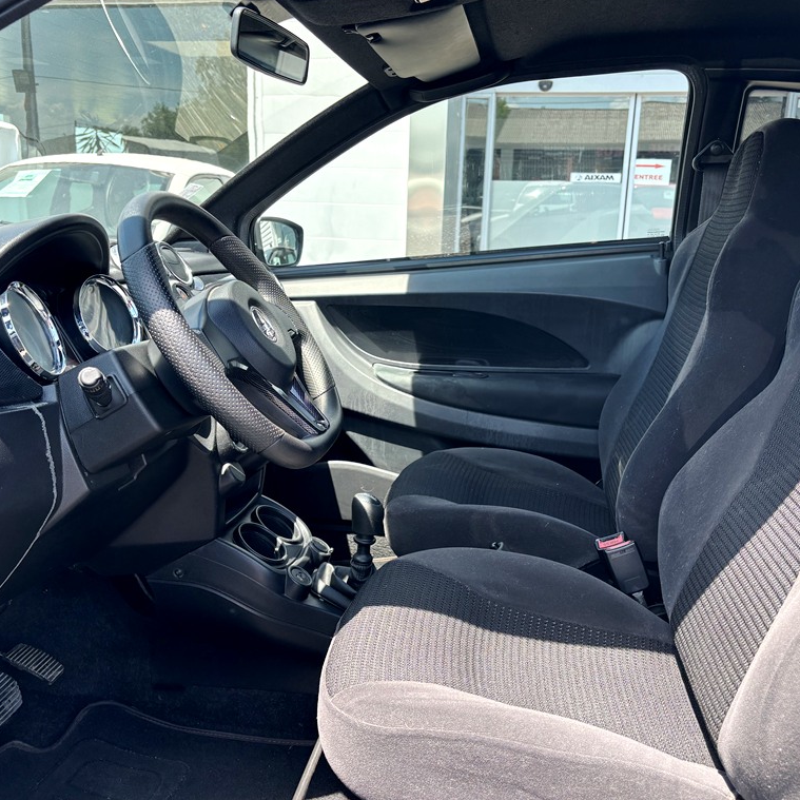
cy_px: 396
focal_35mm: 31
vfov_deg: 52.5
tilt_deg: -14.3
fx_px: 811
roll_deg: -1.6
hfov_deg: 52.5
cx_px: 385
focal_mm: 5.96
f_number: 1.6
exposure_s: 1/340
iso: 50
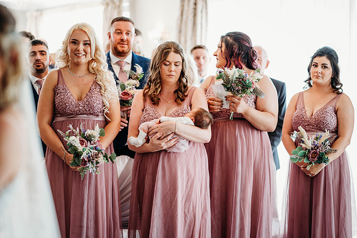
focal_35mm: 85
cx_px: 178
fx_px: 842
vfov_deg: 16.1
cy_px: 119
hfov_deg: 23.9
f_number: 2
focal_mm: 85
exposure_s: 1/200
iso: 560
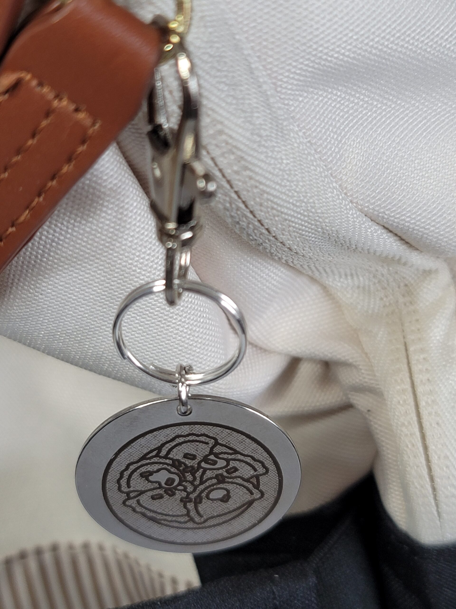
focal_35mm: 25
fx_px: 439
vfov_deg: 69.4
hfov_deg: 54.9
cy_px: 304
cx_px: 228
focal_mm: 7
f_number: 1.8
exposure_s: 1/120
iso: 125
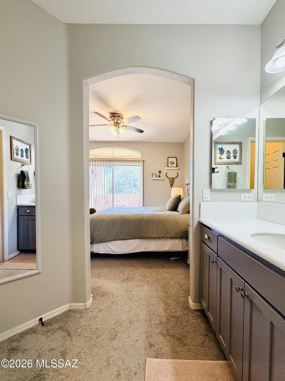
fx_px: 154
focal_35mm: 14
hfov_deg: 85.6
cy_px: 190
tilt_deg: +0.1
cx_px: 142
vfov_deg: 102.1
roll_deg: +0.2
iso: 200
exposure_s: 1/120
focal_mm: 2.22
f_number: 2.2
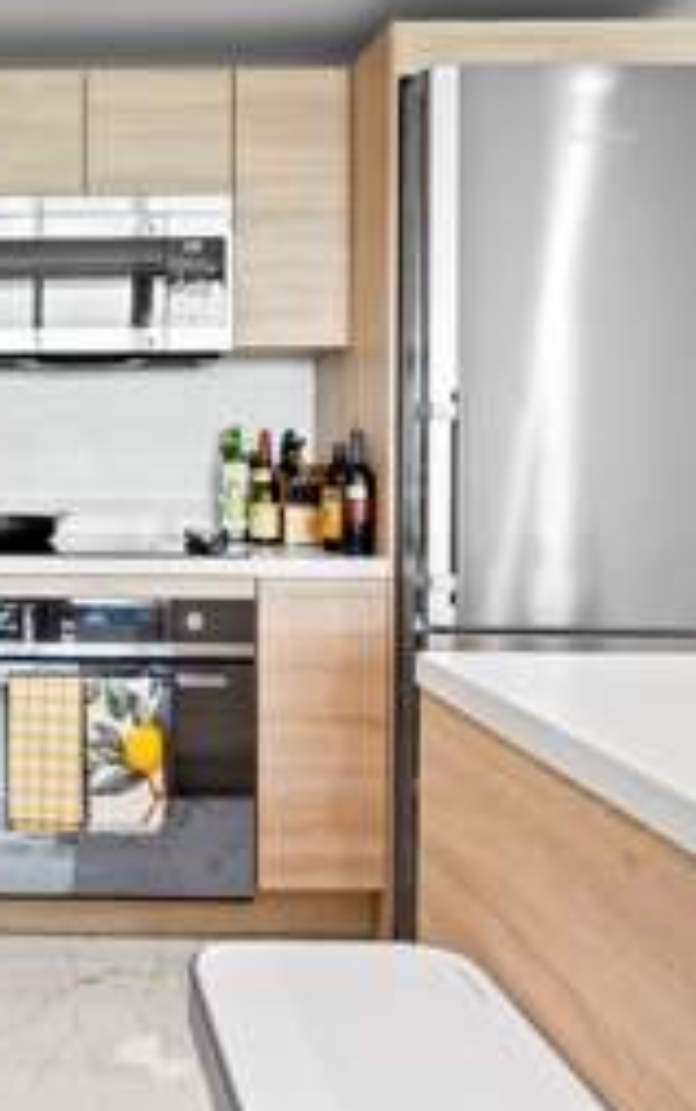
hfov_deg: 35.8
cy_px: 446
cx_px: 9
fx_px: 970
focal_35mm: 32
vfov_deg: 59.2
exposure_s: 1/2.5
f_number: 8
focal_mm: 8
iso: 400
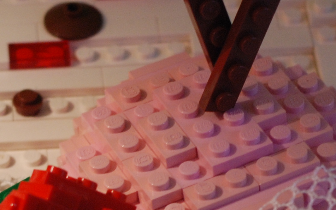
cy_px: 215
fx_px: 1998
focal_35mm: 218
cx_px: 131
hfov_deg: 9.6
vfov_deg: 6.0
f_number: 4
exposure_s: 1/60
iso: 400
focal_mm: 35
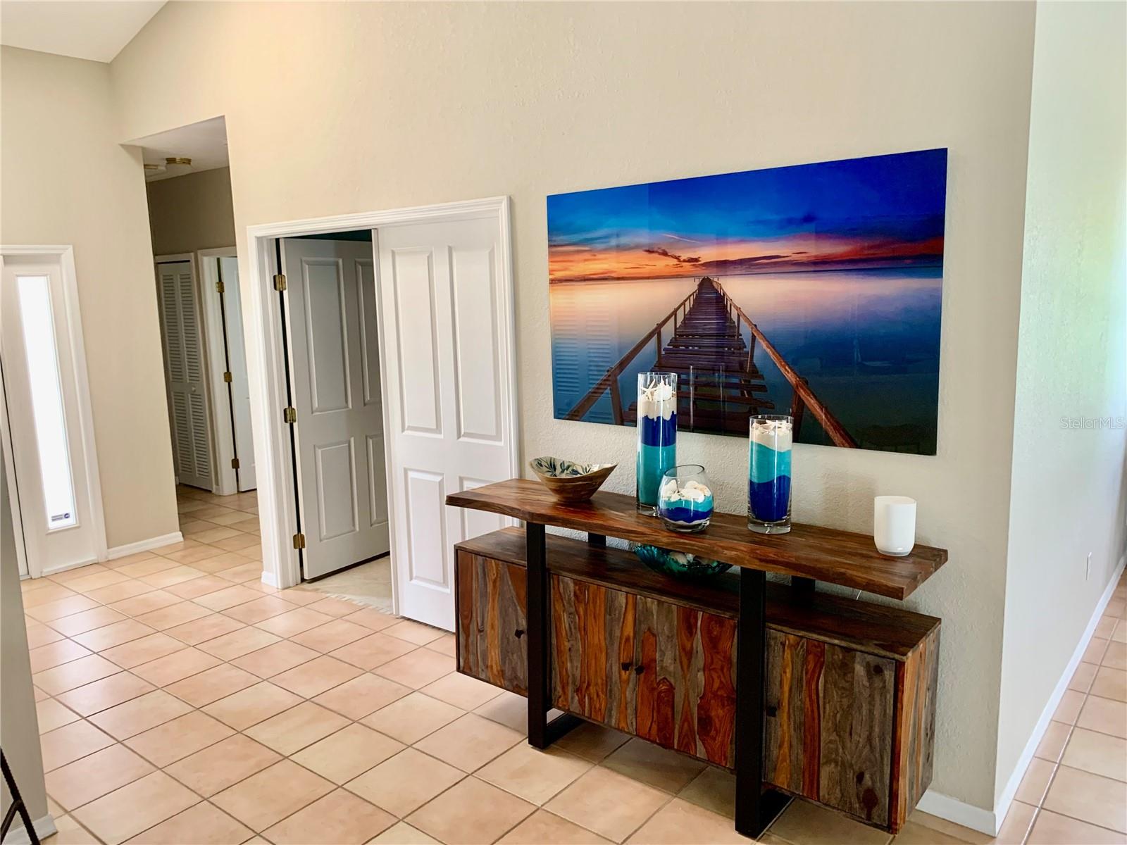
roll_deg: +3.2
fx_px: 846
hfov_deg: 67.3
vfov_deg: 53.1
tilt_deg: -12.5
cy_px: 422
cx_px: 564
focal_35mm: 26
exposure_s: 1/60
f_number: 1.8
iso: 100
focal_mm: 4.25
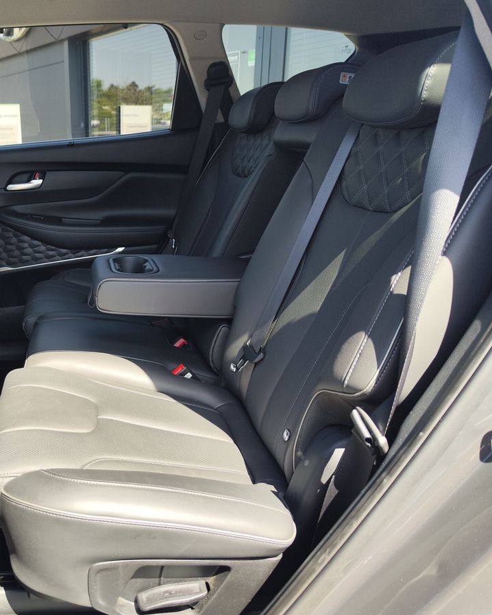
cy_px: 308
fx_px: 546
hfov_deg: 45.4
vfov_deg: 58.8
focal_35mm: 30
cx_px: 82
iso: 50
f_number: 1.69
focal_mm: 7.01
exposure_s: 1/134
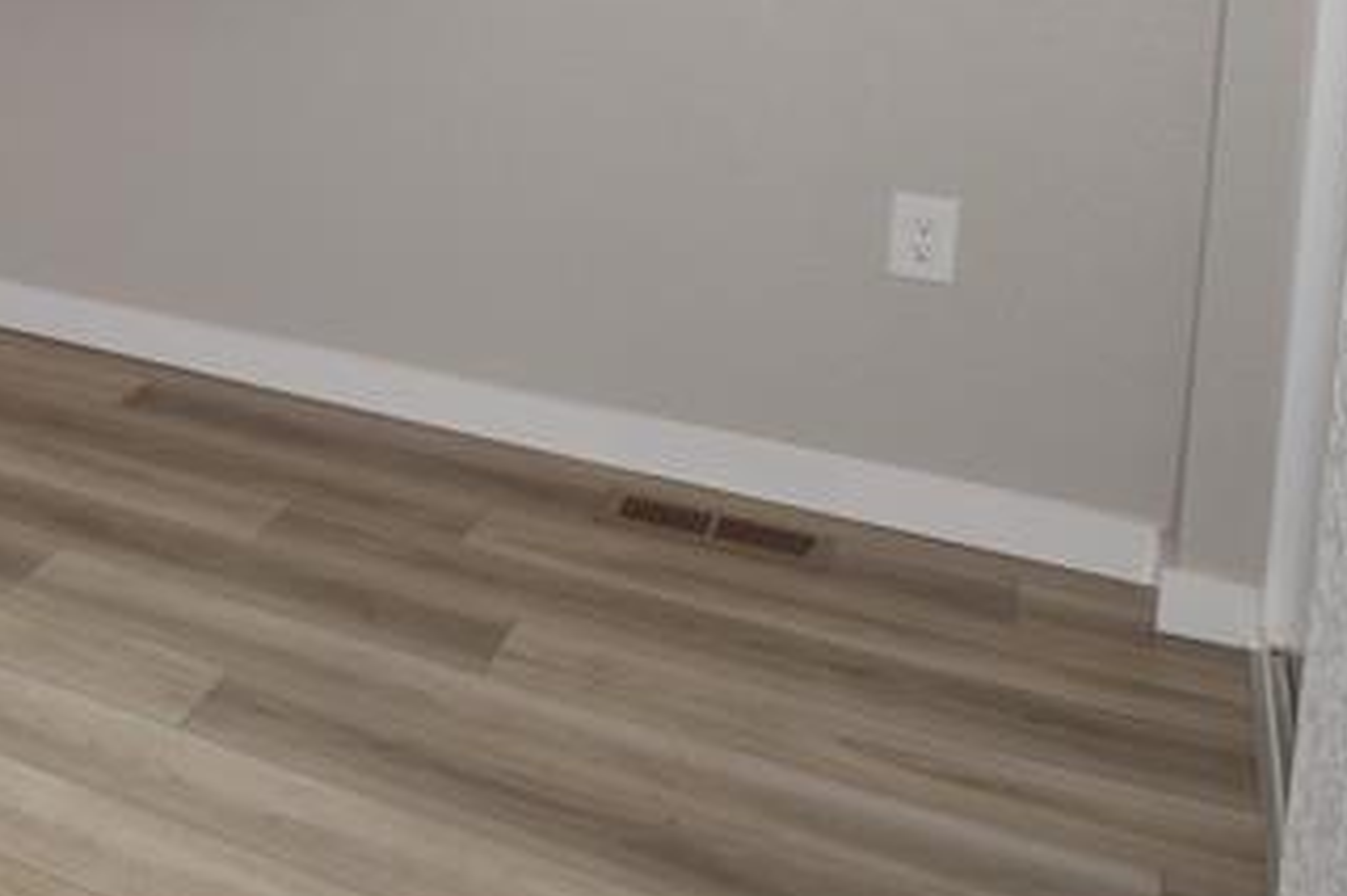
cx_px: -484
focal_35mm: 48
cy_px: -164
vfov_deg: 25.4
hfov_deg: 30.5
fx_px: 1795
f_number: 5.6
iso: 100
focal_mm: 10
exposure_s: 1/125
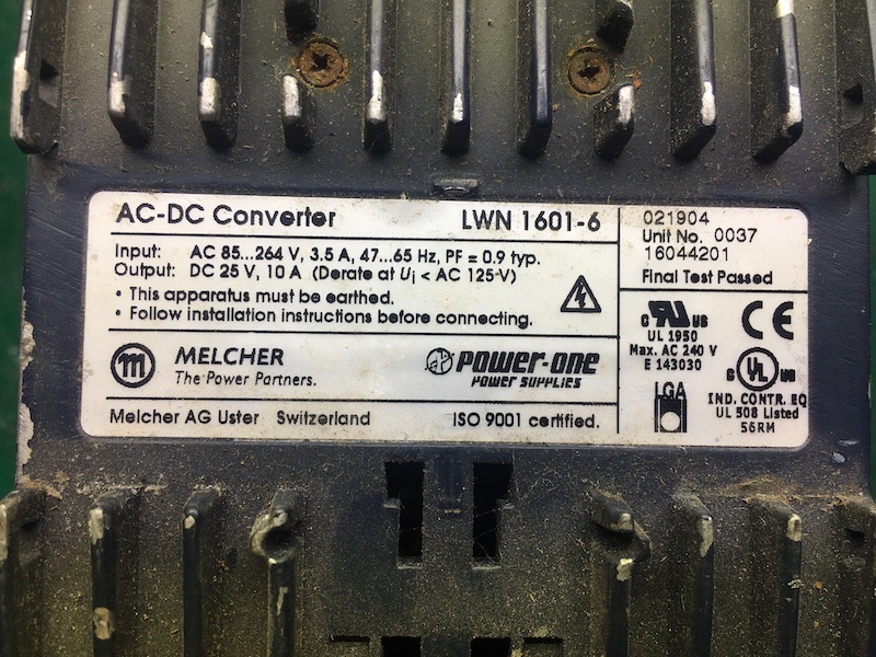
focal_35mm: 29
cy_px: 328
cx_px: 438
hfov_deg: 61.7
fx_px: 734
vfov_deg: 48.2
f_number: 2.2
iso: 25
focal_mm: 4.15
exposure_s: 1/50
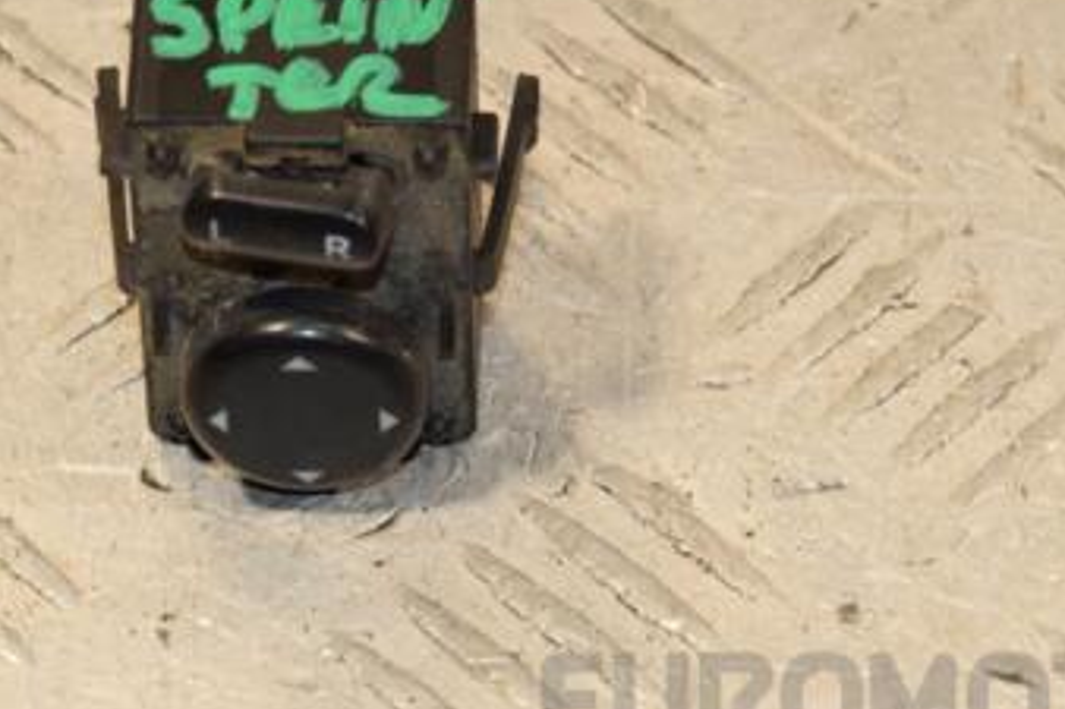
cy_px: 280
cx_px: 482
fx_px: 8276
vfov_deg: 4.9
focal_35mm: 280
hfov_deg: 7.4
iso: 800
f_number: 9
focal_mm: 105
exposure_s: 1/200
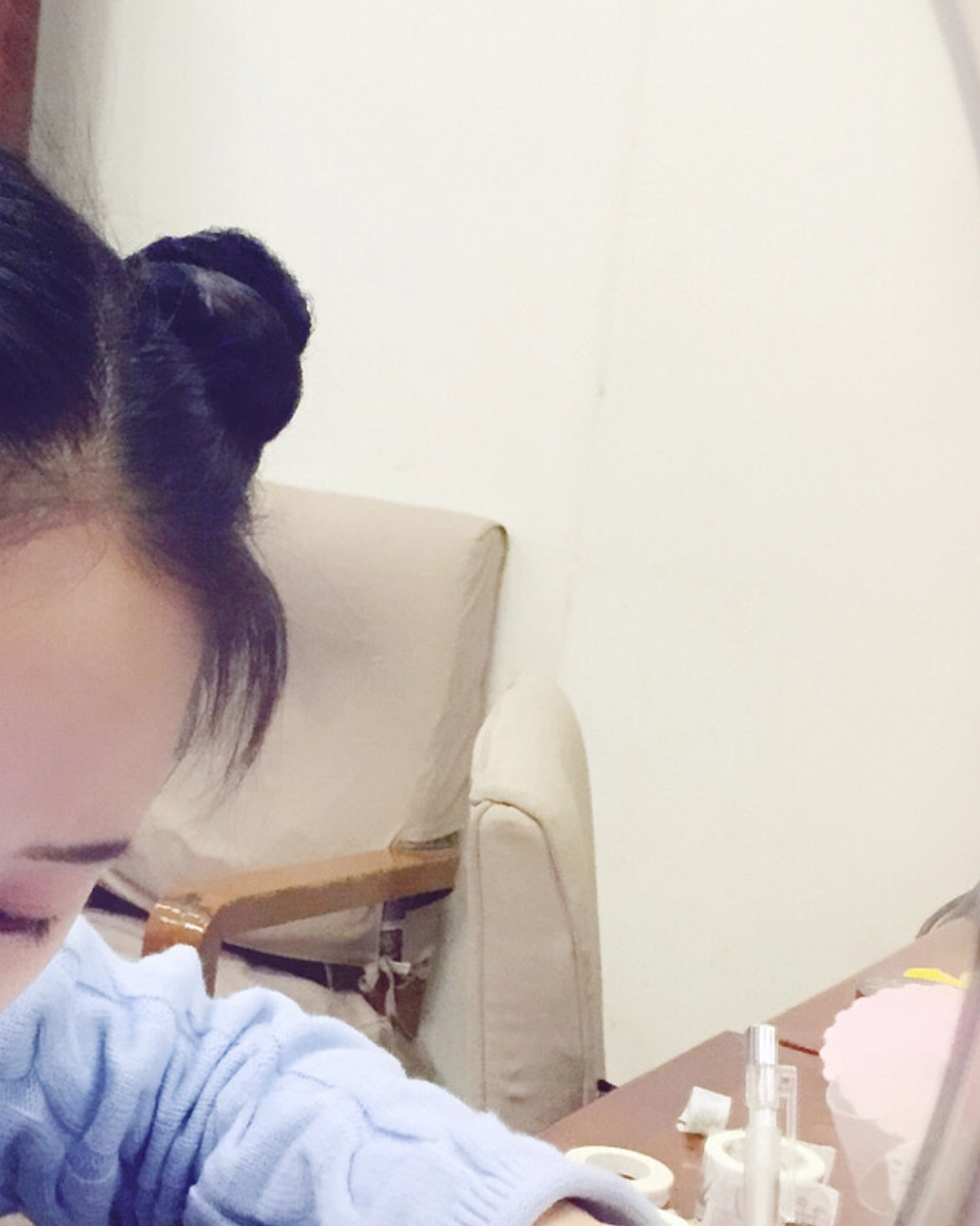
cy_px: 759
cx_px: 149
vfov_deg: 32.9
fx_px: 2067
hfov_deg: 26.0
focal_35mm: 57
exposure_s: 1/25
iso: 250
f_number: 2.2
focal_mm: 4.15
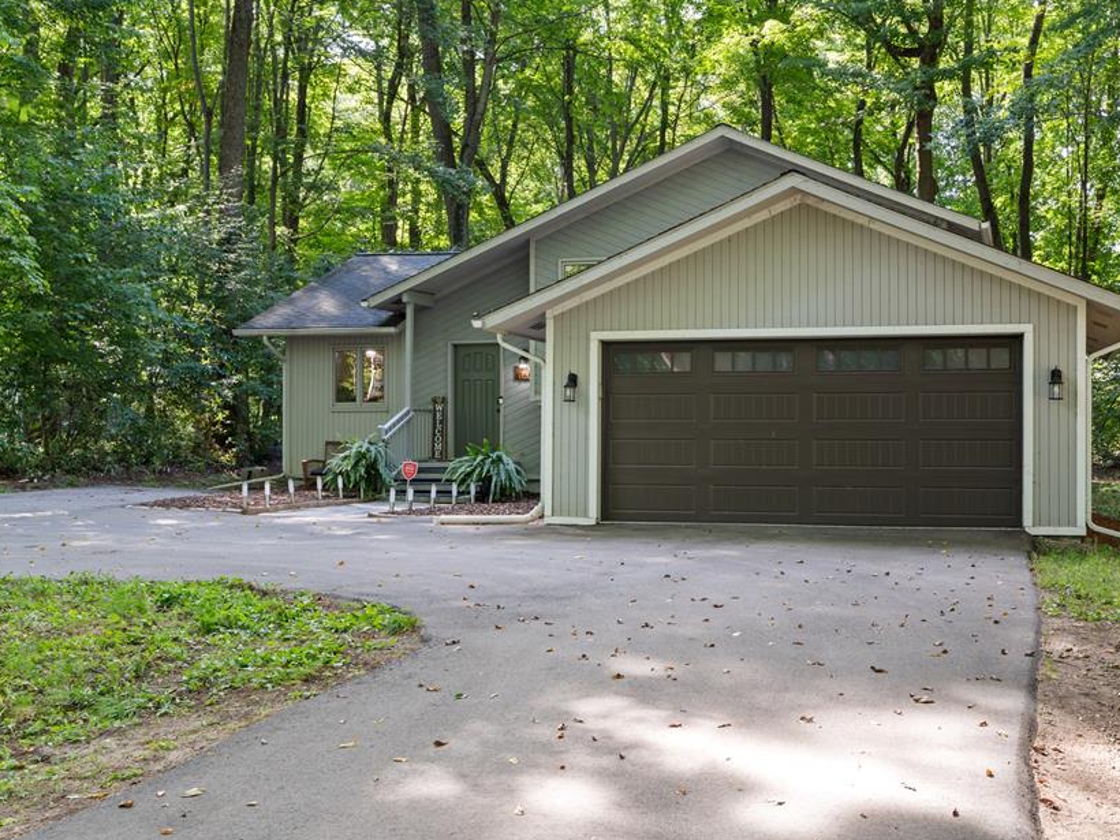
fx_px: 1359
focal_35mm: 42
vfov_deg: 34.3
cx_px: 680
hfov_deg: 44.5
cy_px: 436
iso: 100
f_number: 8
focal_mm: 35
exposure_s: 1/1.67
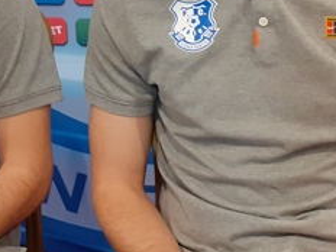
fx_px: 903
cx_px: 39
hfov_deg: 20.7
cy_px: 19
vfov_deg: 15.7
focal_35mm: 93
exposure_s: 1/25
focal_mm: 3.6
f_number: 1.9
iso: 200
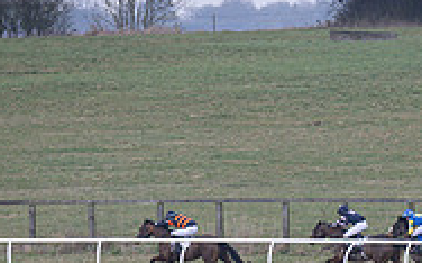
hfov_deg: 2.2
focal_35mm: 948
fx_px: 10890
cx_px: 388
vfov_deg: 1.4
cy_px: 276
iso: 320
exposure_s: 1/1000
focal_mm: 200
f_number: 5
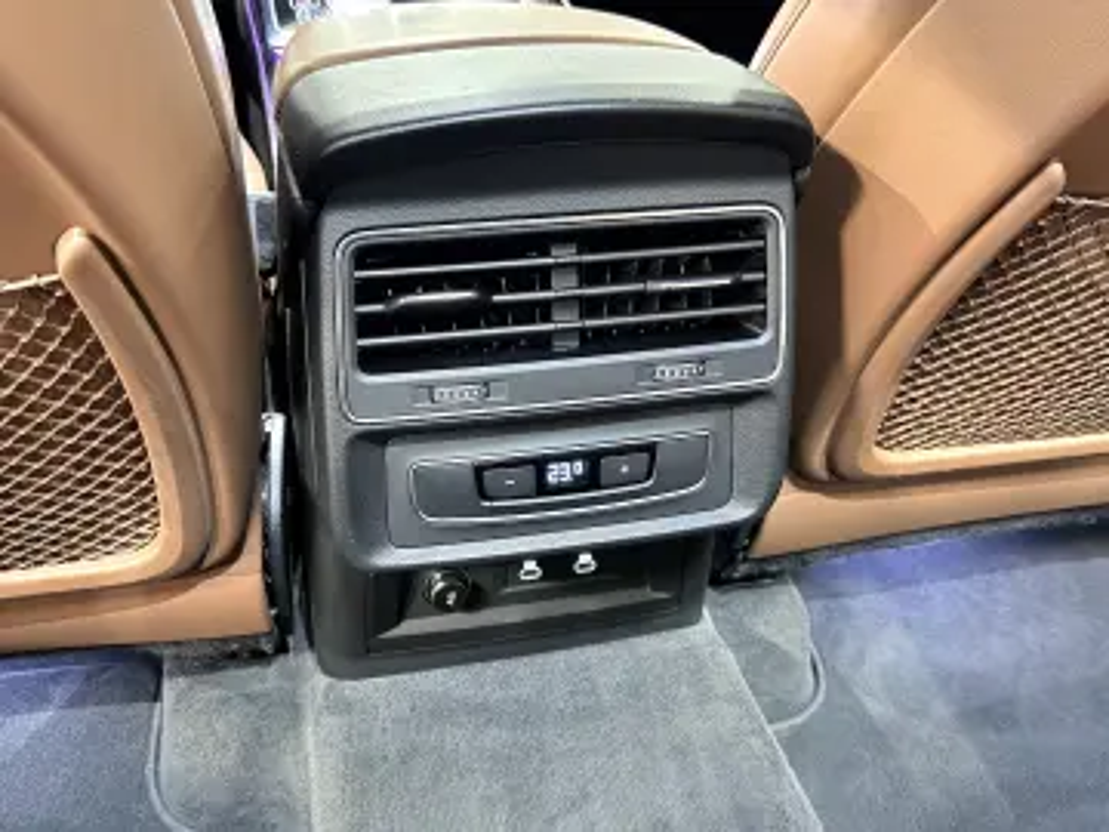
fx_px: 769
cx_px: 554
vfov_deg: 56.8
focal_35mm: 24
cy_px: 416
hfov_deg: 71.6
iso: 1000
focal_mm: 6.76
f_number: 1.78
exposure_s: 1/11
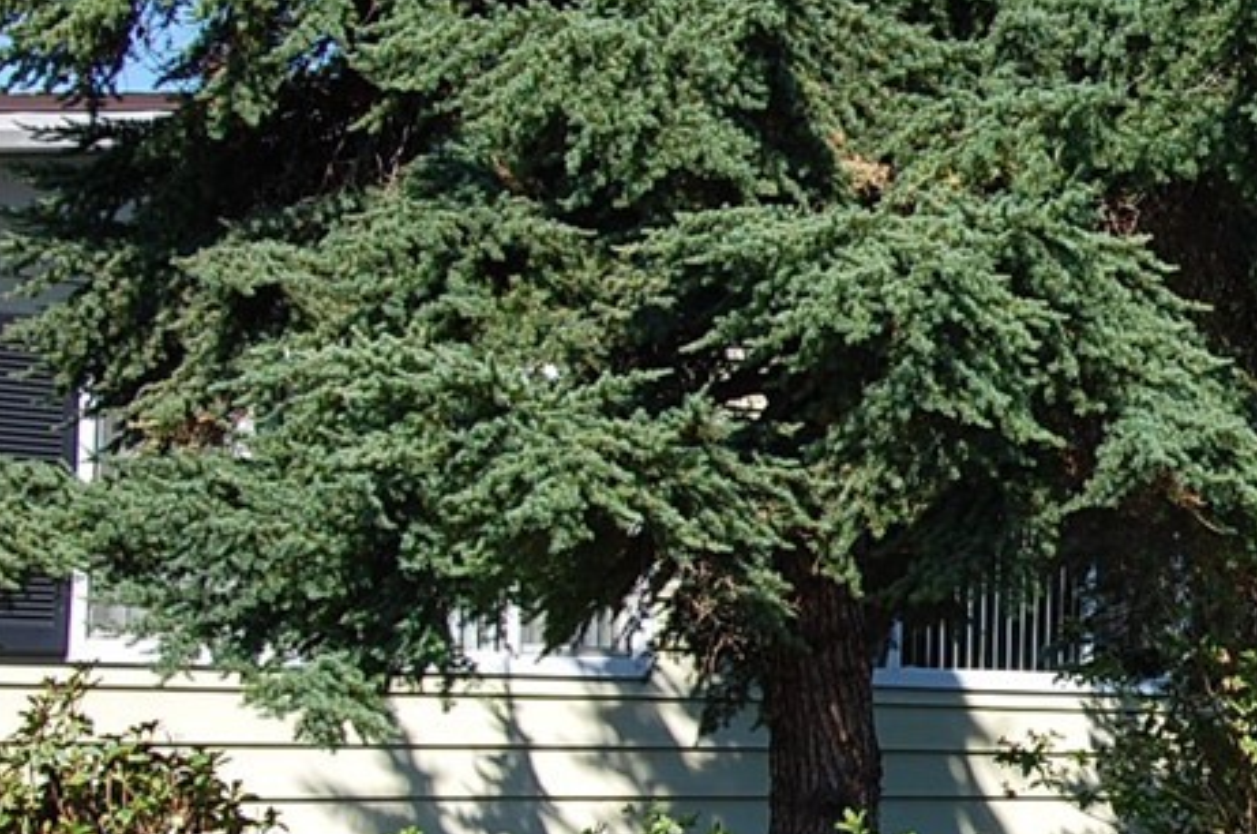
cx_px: 1474
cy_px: 534
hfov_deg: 19.5
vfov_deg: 13.8
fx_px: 3452
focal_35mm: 99
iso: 200
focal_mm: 28
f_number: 8
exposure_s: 1/250
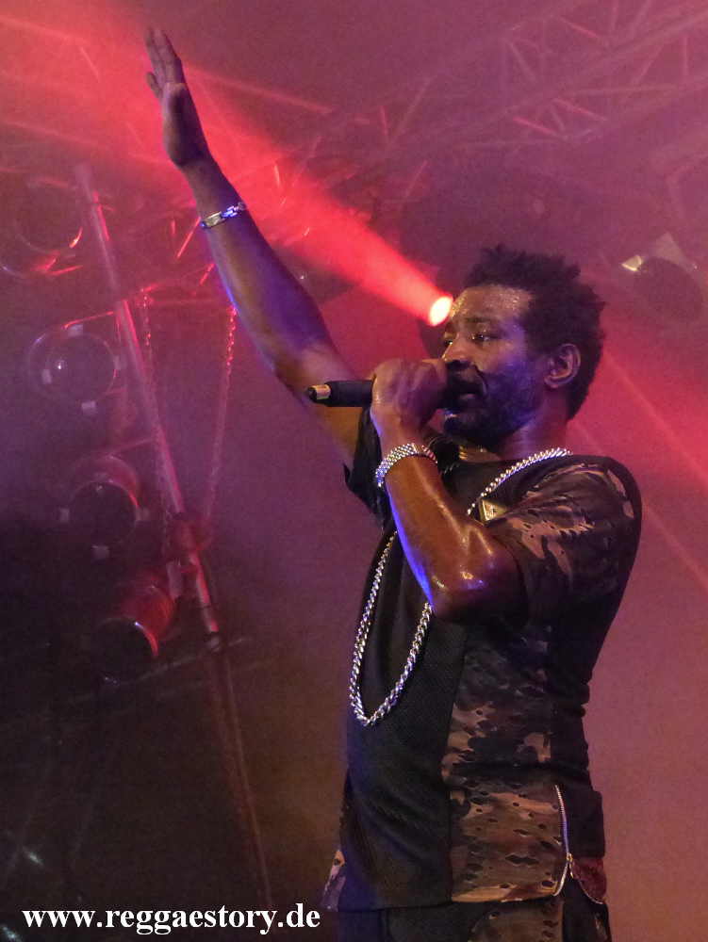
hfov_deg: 16.3
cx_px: 354
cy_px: 471
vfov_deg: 21.5
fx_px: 2480
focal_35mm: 91
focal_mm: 16.4
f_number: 2.8
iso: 1600
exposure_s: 1/60
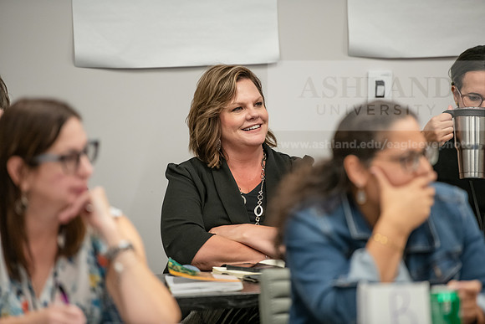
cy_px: 162
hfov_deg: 10.3
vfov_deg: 6.9
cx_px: 242
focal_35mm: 200
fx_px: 2695
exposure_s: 1/200
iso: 2000
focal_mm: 200
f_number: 2.8
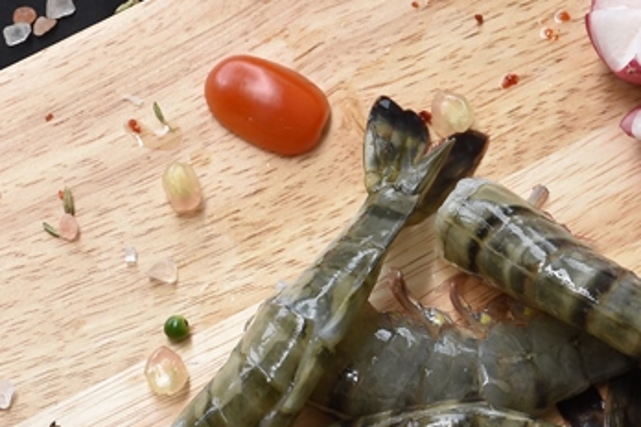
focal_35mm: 275
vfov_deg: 5.0
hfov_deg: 7.5
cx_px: 407
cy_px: 459
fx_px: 4896
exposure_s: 1/250
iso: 400
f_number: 7.1
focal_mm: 62
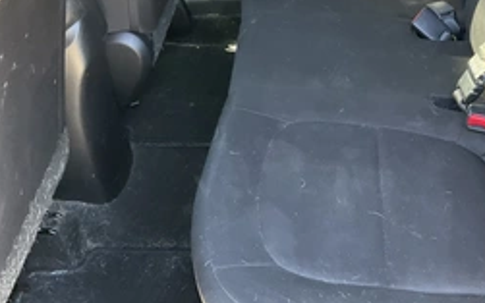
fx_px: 648
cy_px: 145
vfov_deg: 26.4
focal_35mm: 49
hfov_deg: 40.5
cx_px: 328
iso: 125
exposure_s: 1/60
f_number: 1.8
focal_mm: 3
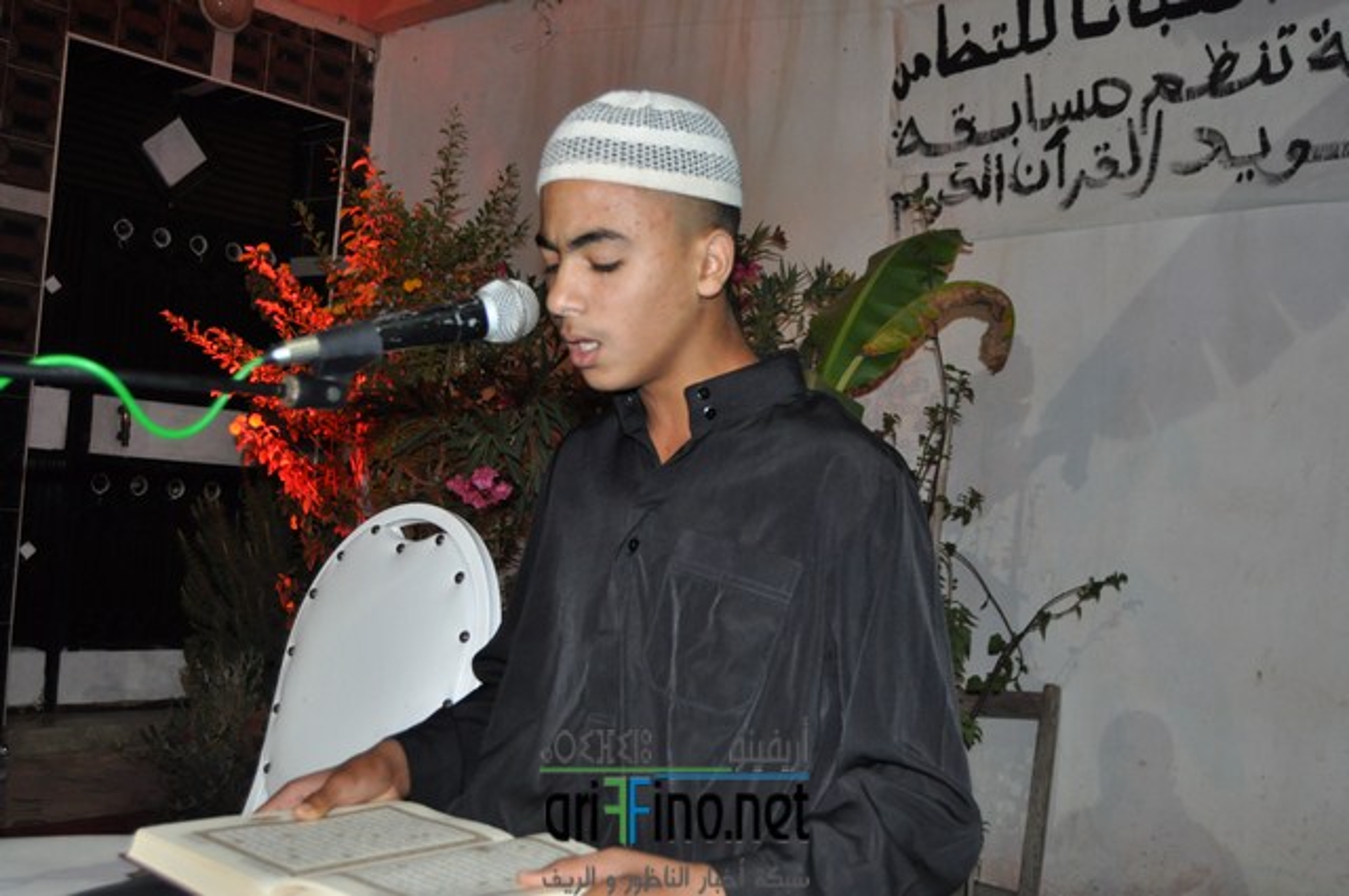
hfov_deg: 49.6
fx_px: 1460
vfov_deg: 34.1
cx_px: 674
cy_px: 448
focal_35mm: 39
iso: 800
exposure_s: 1/60
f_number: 4
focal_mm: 26
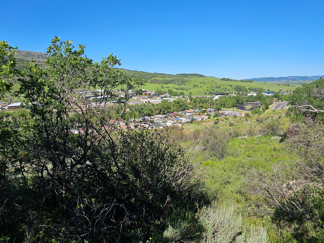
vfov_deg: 53.0
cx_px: 168
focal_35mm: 26
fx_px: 243
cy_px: 113
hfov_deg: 67.3
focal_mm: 6.3
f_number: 1.7
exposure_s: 1/900
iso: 10
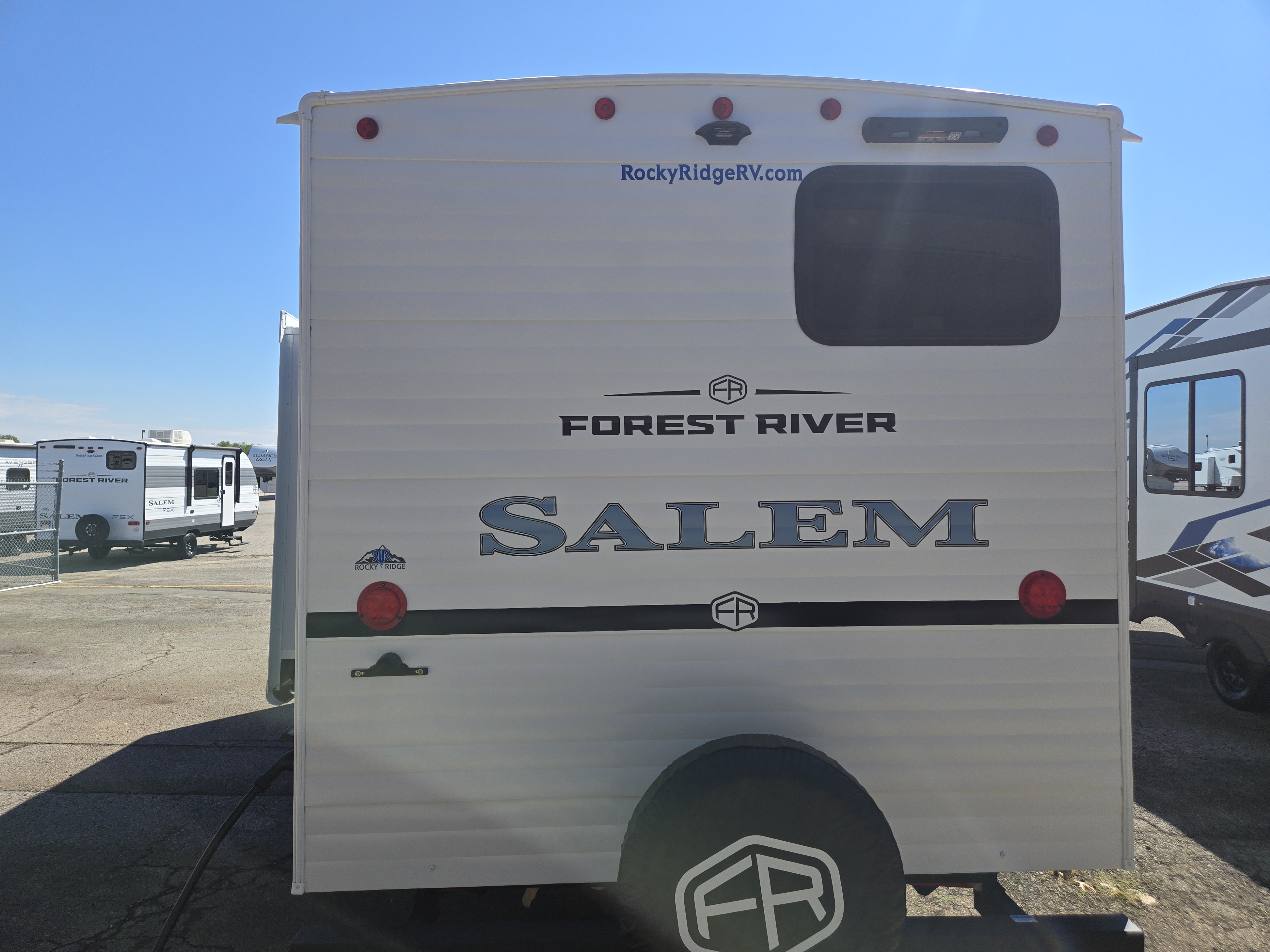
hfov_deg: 73.9
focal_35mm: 23
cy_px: 476
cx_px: 635
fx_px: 844
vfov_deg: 58.9
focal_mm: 5.4
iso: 25
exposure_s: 1/1728
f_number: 1.8
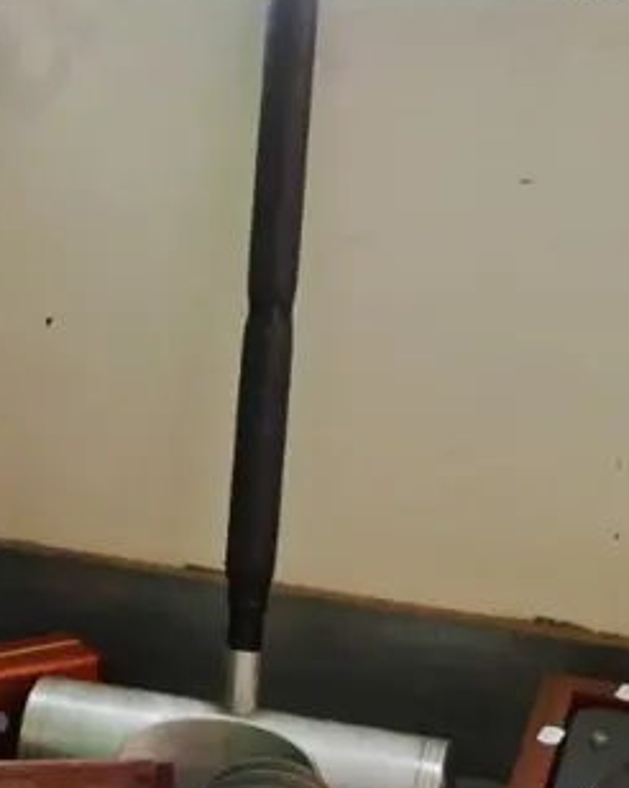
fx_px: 2120
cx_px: -56
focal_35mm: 91
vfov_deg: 20.7
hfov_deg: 16.4
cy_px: 128
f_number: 4
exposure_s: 1/60
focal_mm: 14
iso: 2000
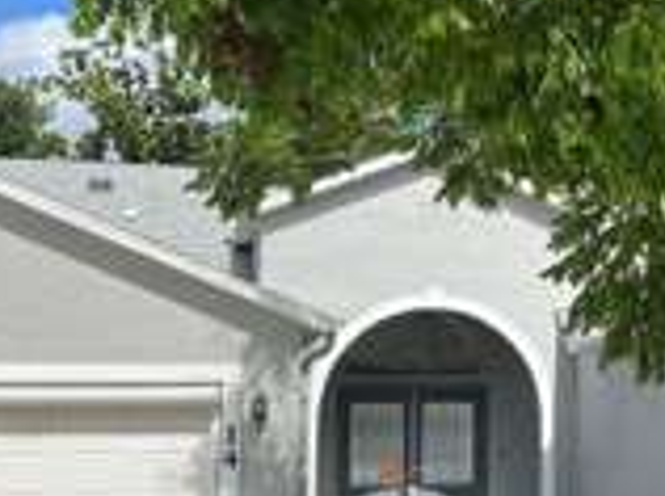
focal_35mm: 79
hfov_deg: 23.8
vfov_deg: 18.6
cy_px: 286
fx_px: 1515
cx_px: 648
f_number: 1.5
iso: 50
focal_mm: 5.7
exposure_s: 1/4115
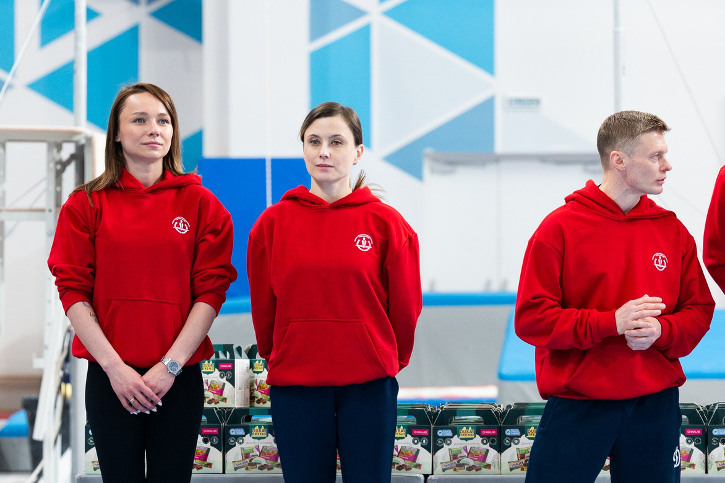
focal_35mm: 225
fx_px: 4529
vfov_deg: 6.1
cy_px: 308
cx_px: 417
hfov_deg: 9.2
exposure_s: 1/500
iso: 640
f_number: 3.5
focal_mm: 97
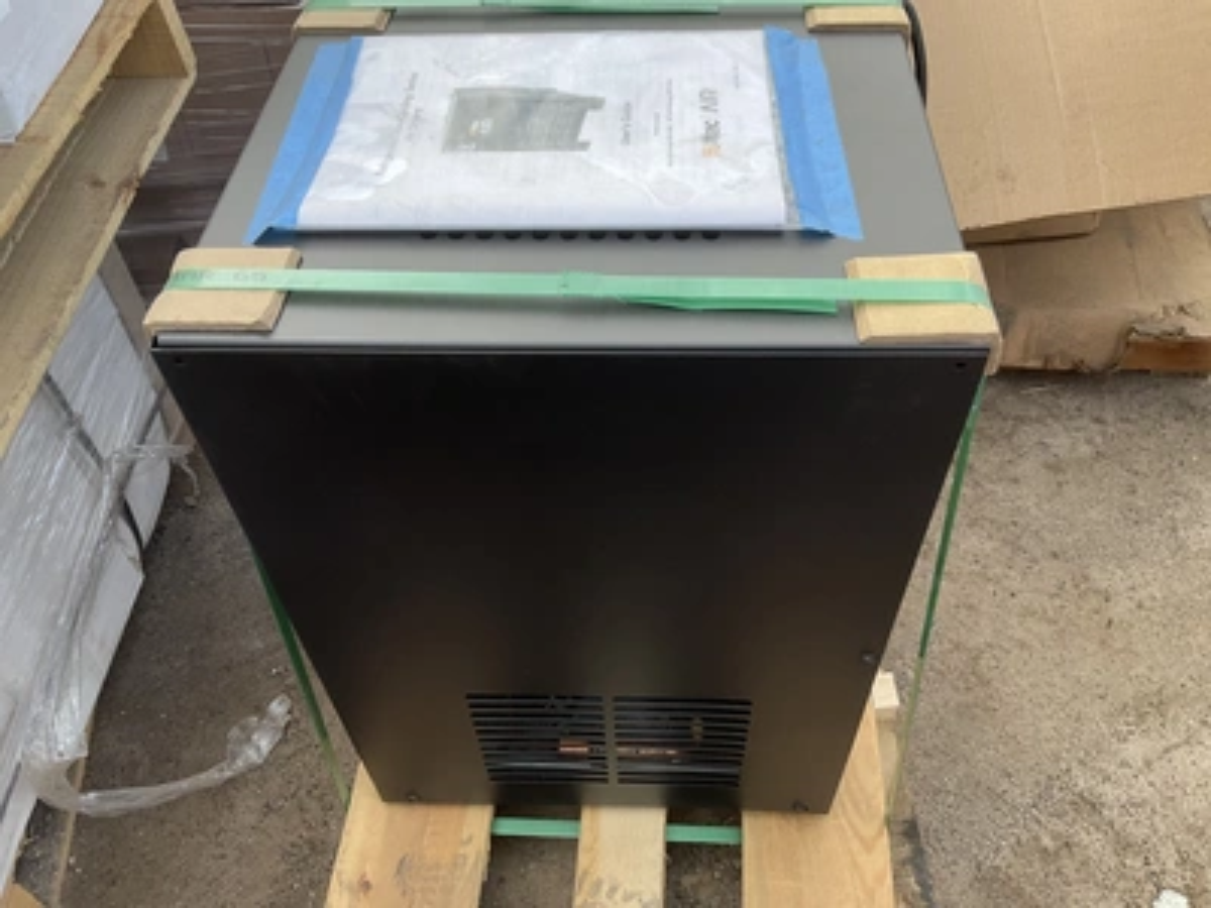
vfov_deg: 48.2
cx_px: 606
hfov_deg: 61.7
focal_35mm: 29
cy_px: 454
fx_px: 1015
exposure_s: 1/213
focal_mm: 3
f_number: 1.8
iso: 20
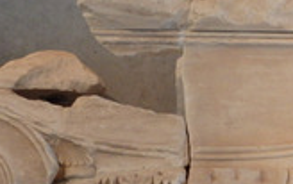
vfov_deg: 10.1
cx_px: 218
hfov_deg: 16.1
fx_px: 1032
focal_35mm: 129
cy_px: 163
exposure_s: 1/40
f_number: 4.7
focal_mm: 7.3
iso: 500
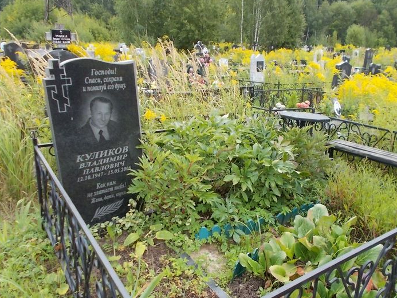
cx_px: 221
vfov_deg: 46.8
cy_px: 149
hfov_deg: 59.8
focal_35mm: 30
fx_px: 344
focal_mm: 4.6
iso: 80
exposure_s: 1/250
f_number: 3.2
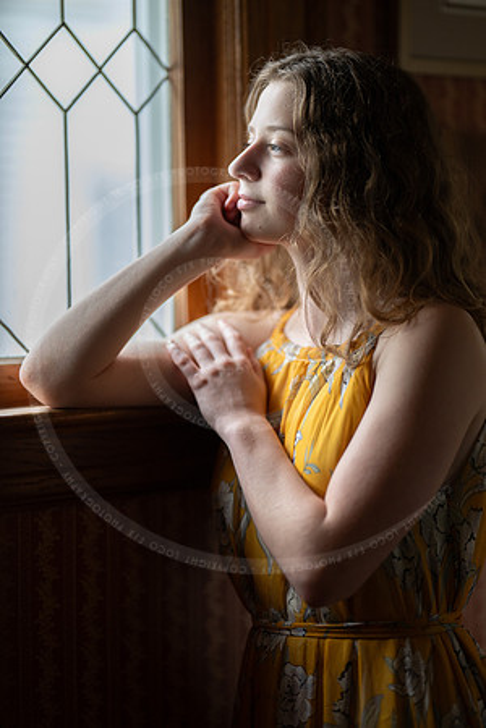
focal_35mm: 85
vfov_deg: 23.9
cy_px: 364
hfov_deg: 16.1
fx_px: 1721
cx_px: 243
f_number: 1.2
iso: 320
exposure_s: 1/400
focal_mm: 85
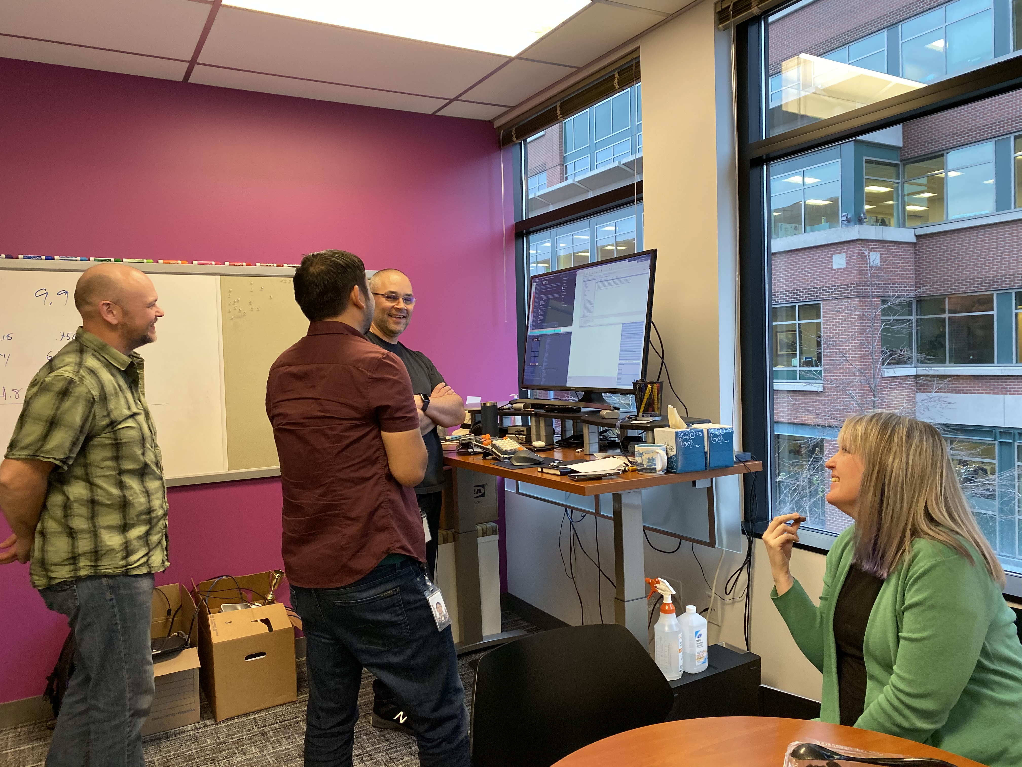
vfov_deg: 53.1
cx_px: 511
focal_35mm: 26
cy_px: 384
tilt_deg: -1.1
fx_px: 768
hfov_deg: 67.3
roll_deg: +1.3
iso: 200
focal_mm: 4.25
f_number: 1.8
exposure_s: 1/60
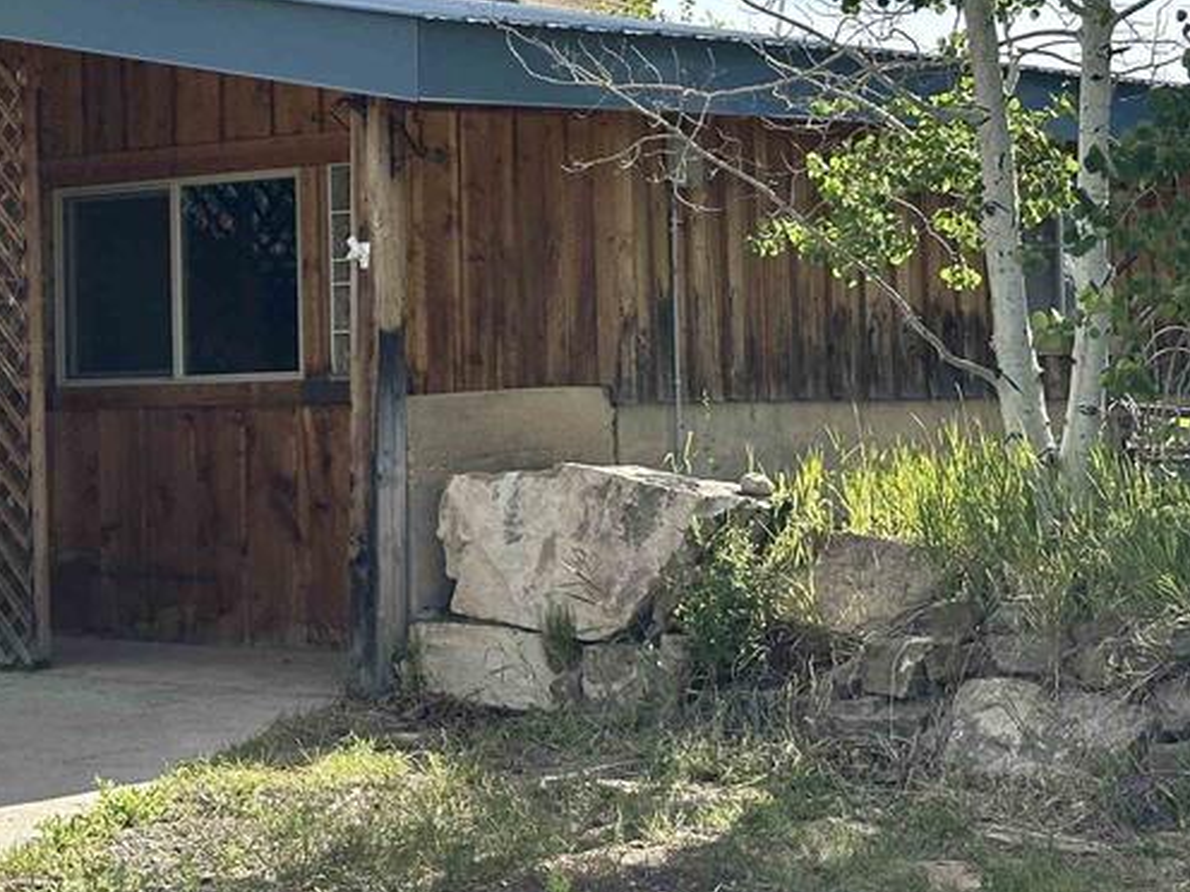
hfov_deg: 19.6
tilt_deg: +4.3
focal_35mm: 99
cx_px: 216
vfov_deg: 14.8
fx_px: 3403
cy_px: 163
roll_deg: +1.4
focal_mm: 6.86
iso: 64
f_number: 1.78
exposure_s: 1/2469
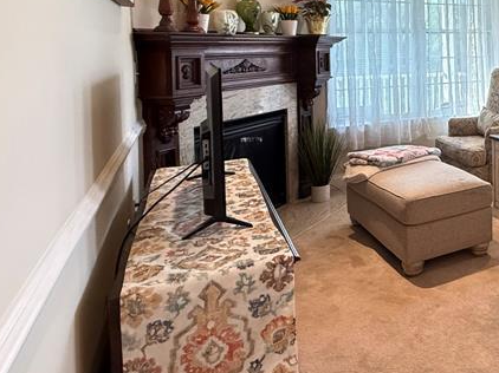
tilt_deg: -2.4
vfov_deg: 39.6
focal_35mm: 34
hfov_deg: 44.3
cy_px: 60
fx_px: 490
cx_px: 519
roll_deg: +0.4
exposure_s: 1/120
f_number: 2.2
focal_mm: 2.22
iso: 640
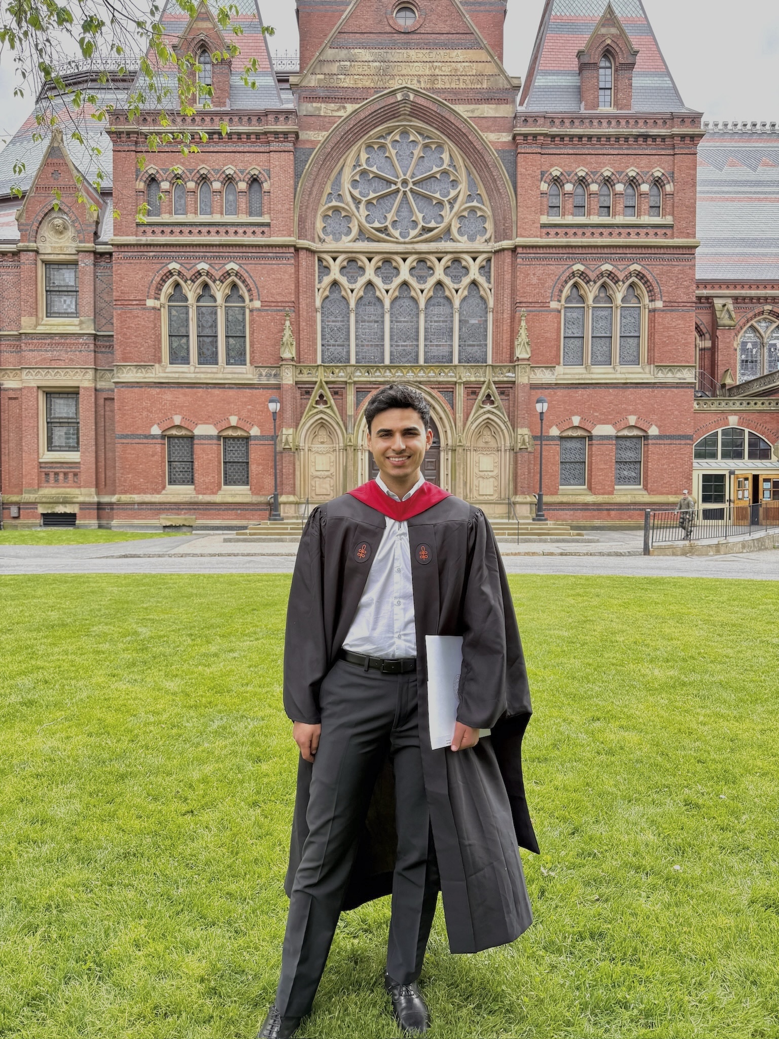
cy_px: 520
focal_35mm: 24
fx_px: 720
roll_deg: -0.5
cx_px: 390
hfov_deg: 56.8
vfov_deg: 71.6
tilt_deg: +0.9
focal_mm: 6.76
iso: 100
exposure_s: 1/665
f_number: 1.78
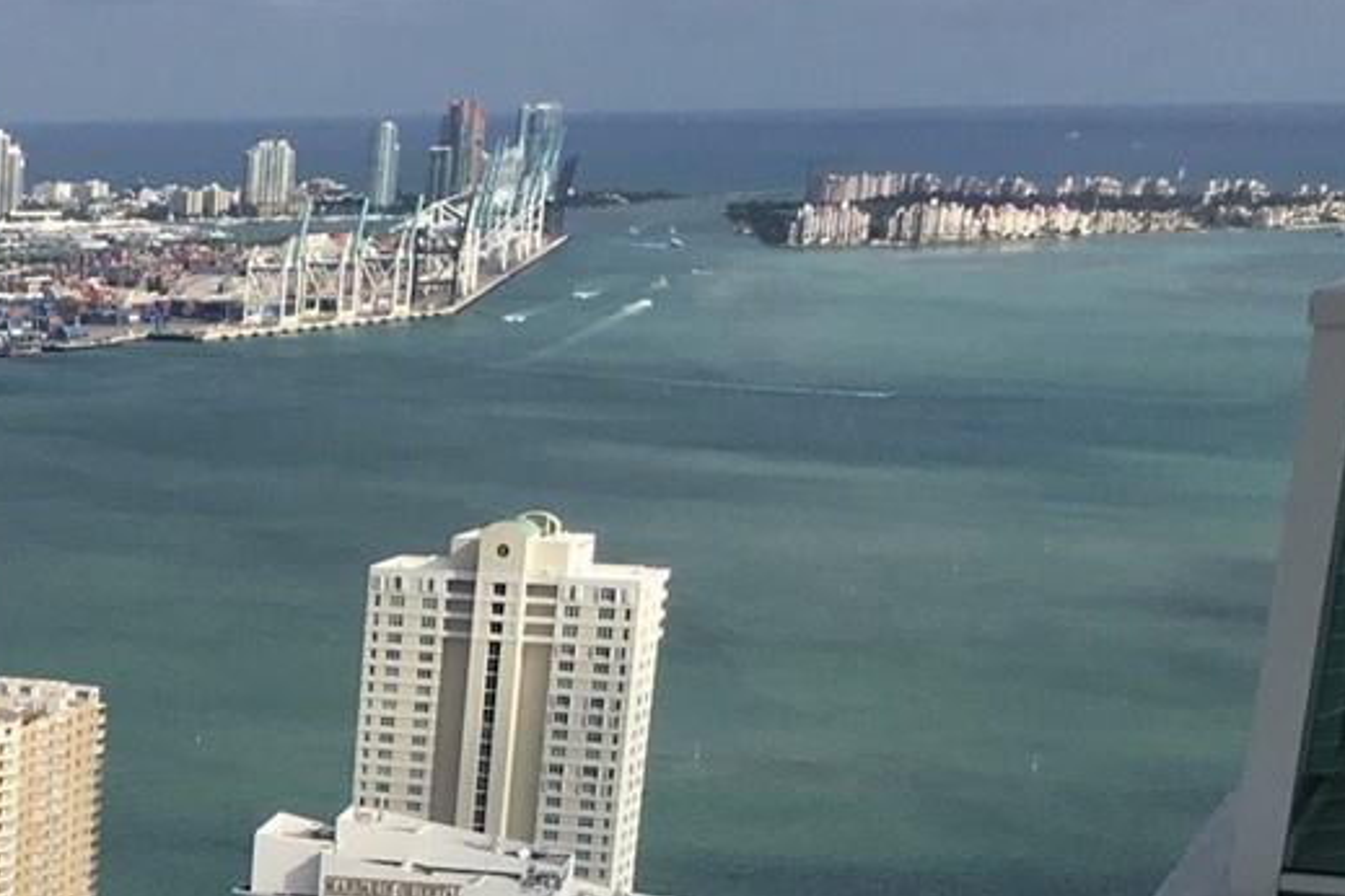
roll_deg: +1.0
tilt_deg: -17.8
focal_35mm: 93
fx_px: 3474
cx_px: -490
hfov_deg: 19.8
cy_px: 1331
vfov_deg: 13.8
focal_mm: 4.15
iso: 25
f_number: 2.2
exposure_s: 1/2331
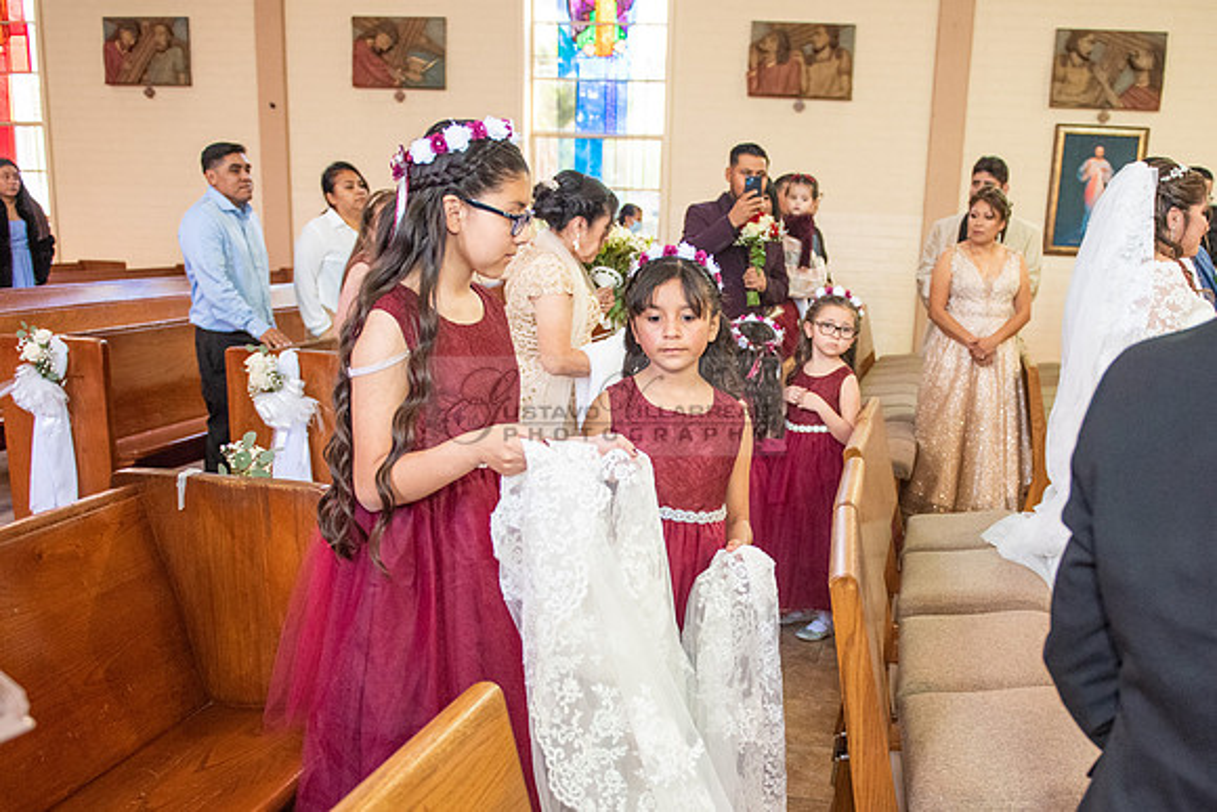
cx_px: 734
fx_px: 1167
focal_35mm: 35
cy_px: 545
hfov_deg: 54.6
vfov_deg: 37.9
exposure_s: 1/250
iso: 2000
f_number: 2.8
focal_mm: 24
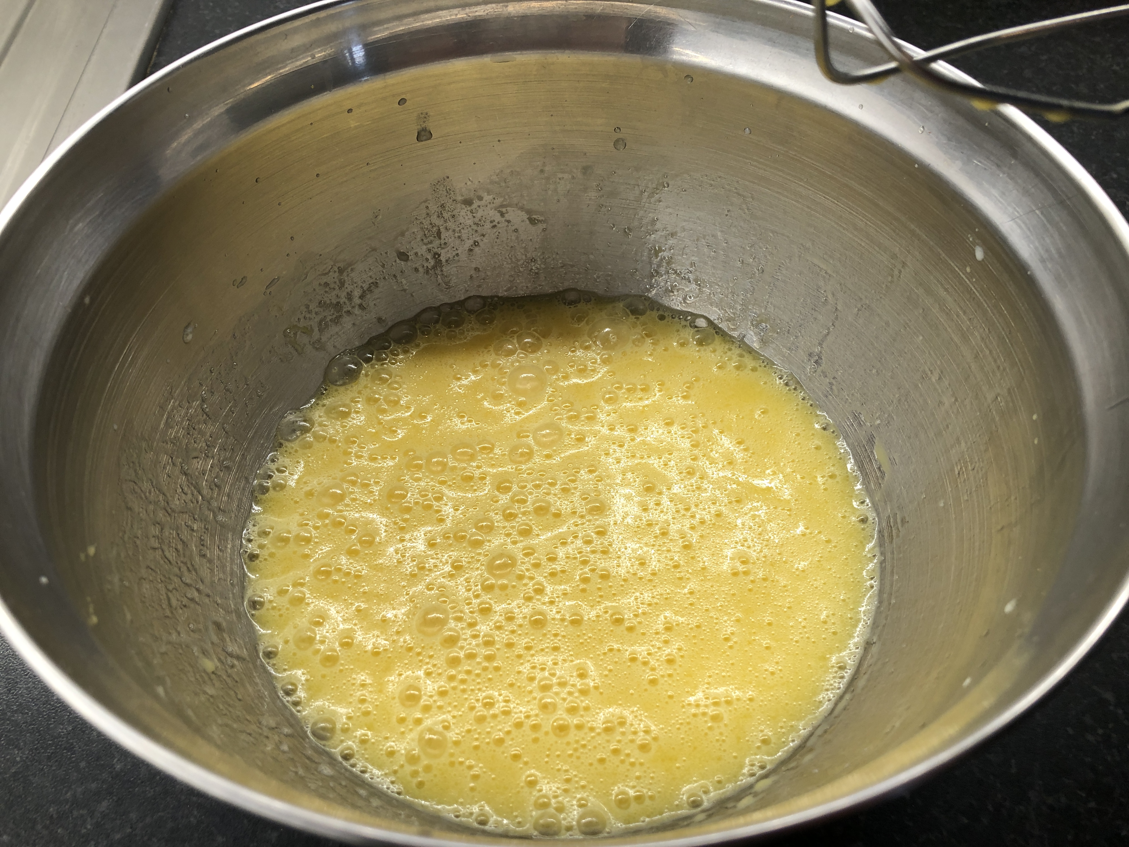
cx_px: 564
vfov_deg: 49.7
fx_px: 913
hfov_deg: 63.4
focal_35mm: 28
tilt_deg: -53.0
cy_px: 424
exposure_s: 1/100
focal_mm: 3.99
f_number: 1.8
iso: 40
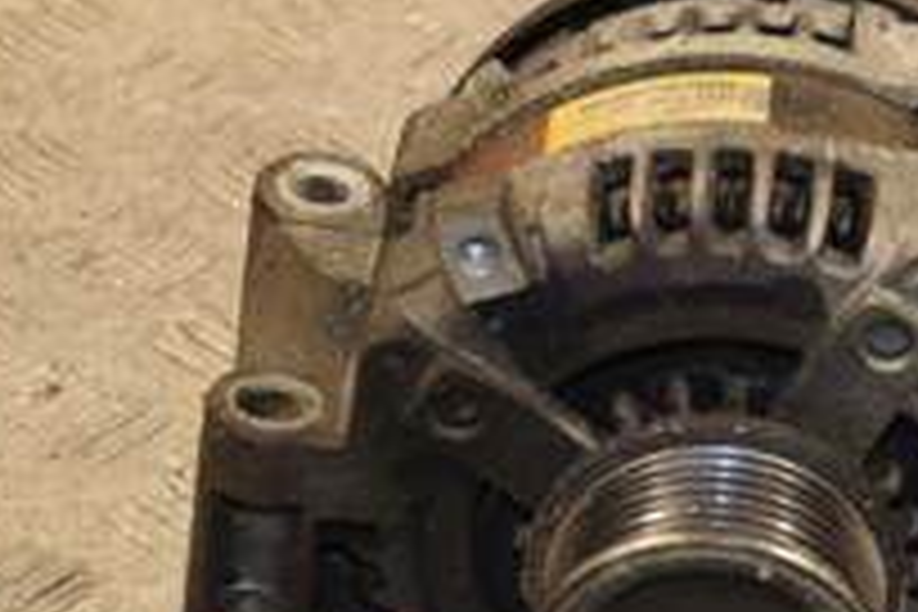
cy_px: 135
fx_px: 5635
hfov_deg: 9.3
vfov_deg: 6.2
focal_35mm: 221
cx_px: 927
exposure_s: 1/125
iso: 800
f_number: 5
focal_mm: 50
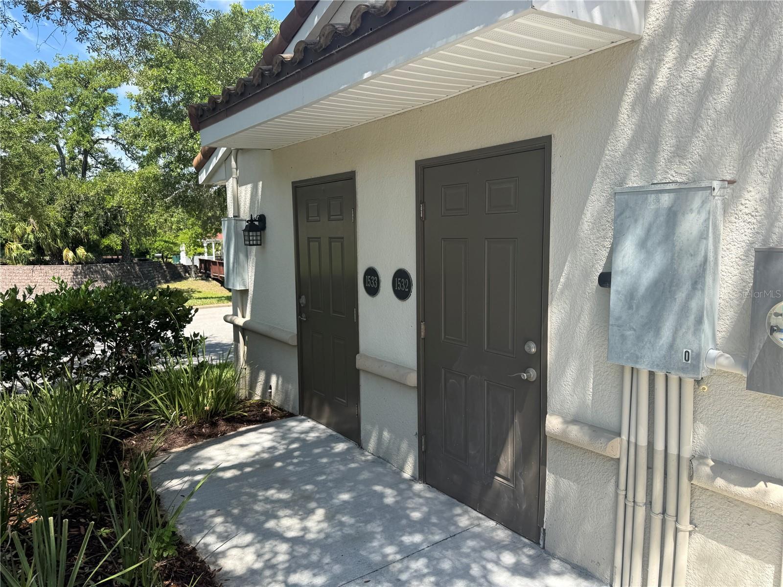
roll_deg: -0.6
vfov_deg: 56.8
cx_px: 392
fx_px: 543
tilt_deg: -5.1
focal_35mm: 24
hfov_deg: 71.6
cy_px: 294
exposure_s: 1/1689
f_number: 1.78
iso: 80
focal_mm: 6.76
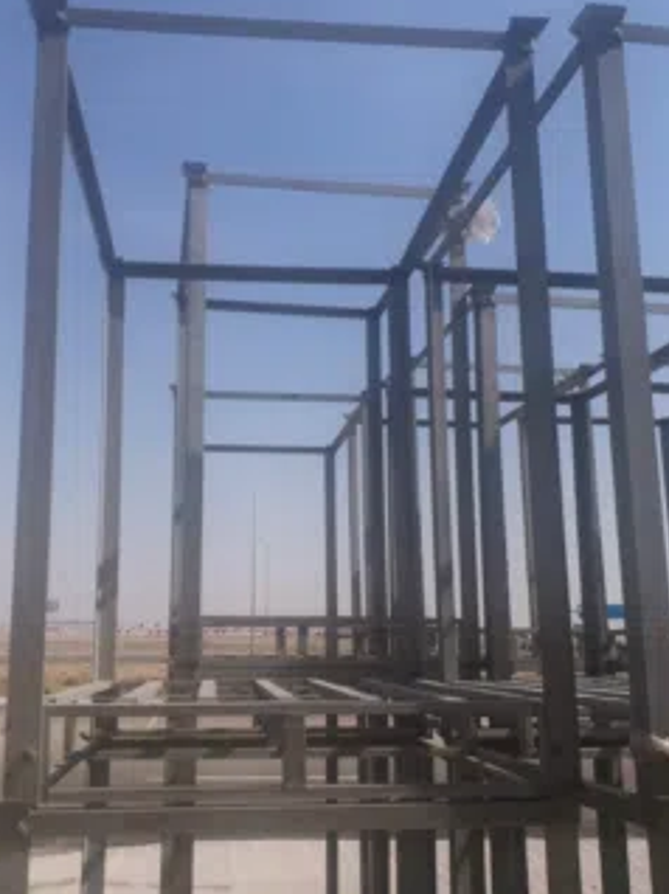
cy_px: 492
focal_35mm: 34
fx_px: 877
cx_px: 287
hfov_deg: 41.6
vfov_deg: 53.9
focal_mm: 3.6
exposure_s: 1/2152
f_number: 1.9
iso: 50
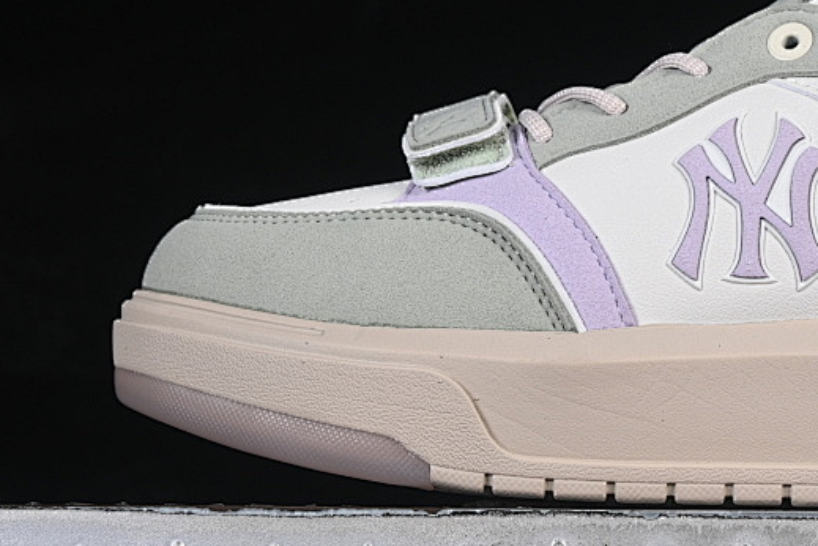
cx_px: 711
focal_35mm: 156
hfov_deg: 13.1
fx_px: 3544
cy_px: 156
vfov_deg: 8.8
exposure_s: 1/80
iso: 160
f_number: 8
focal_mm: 50
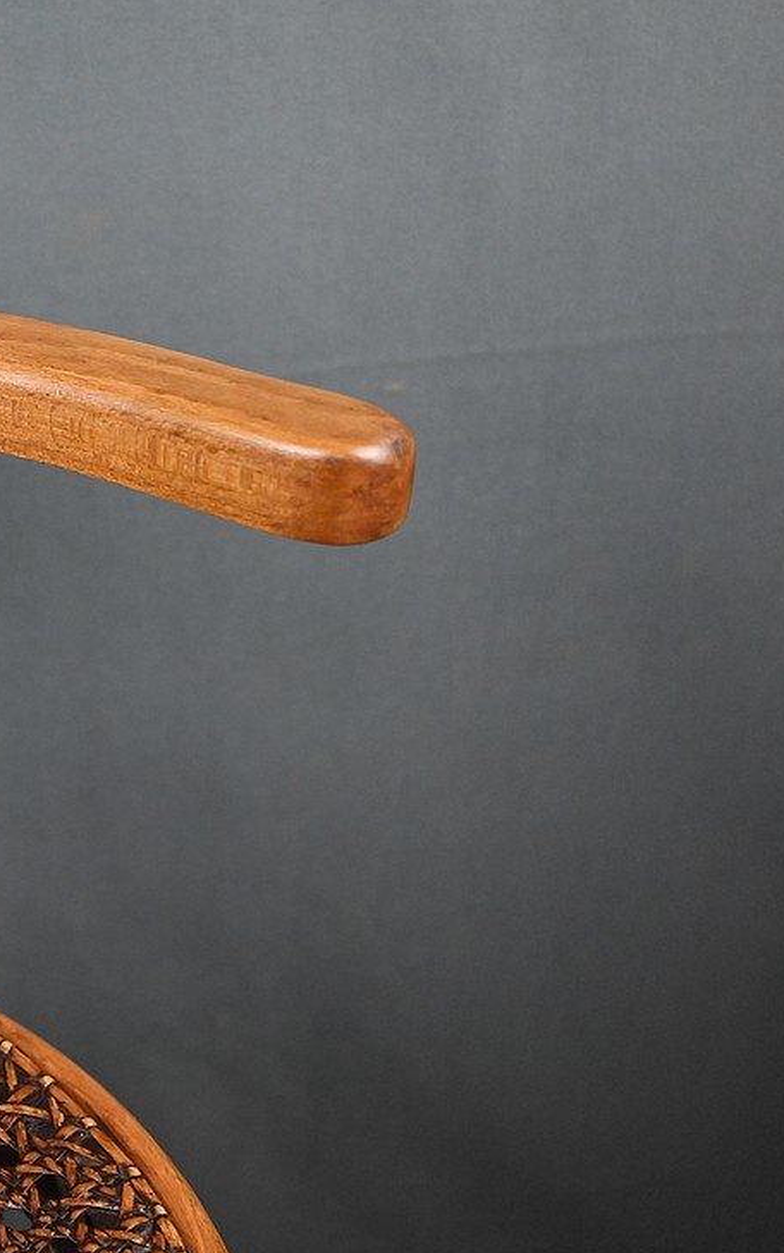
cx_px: -174
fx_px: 2118
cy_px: 653
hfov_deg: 19.6
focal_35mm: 62
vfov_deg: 33.0
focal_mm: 37
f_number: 5.3
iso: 2800
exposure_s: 1/125
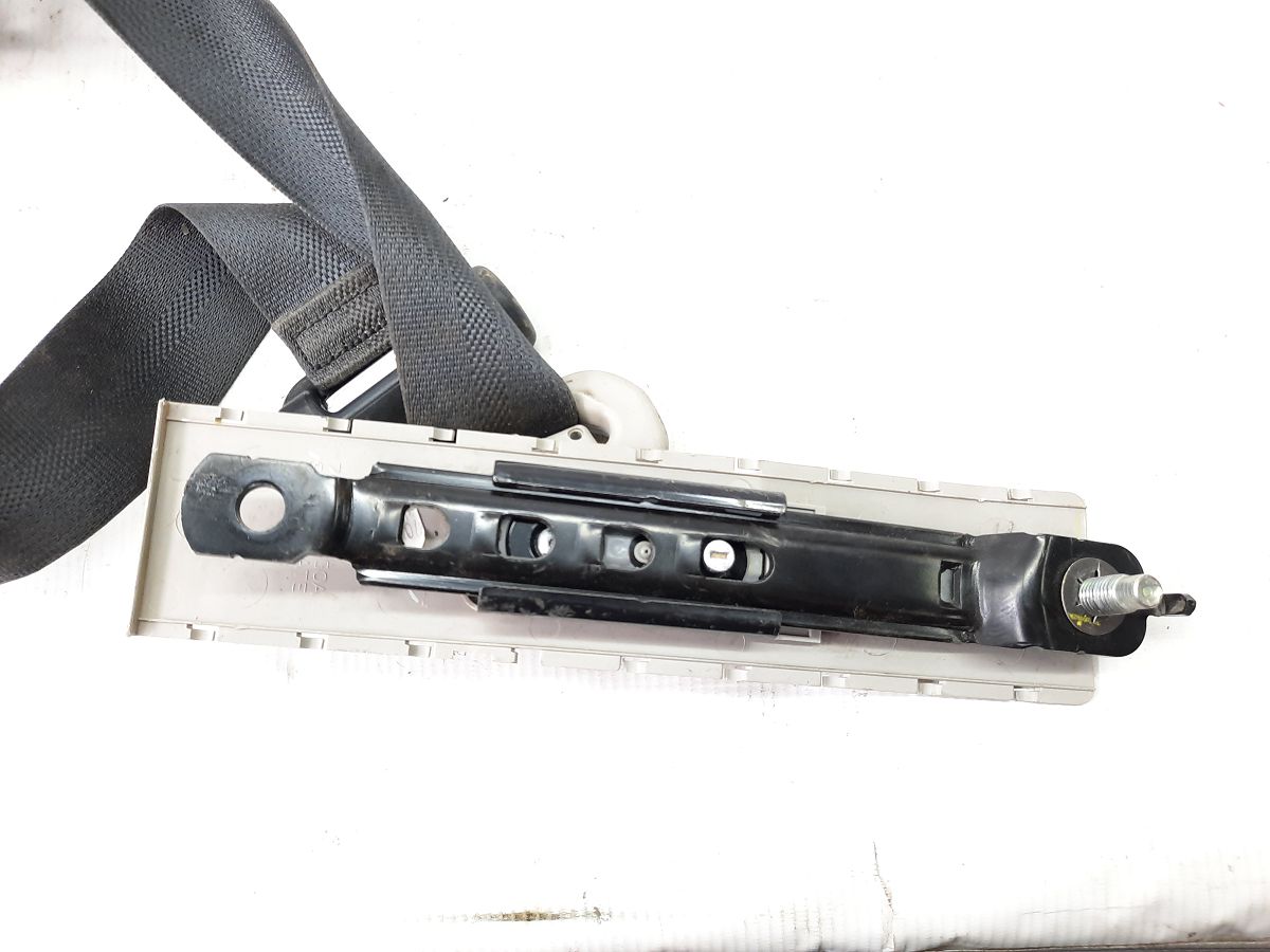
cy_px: 476
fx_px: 917
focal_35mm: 25
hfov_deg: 69.4
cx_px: 635
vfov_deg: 54.9
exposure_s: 1/50
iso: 125
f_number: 2
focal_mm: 4.6
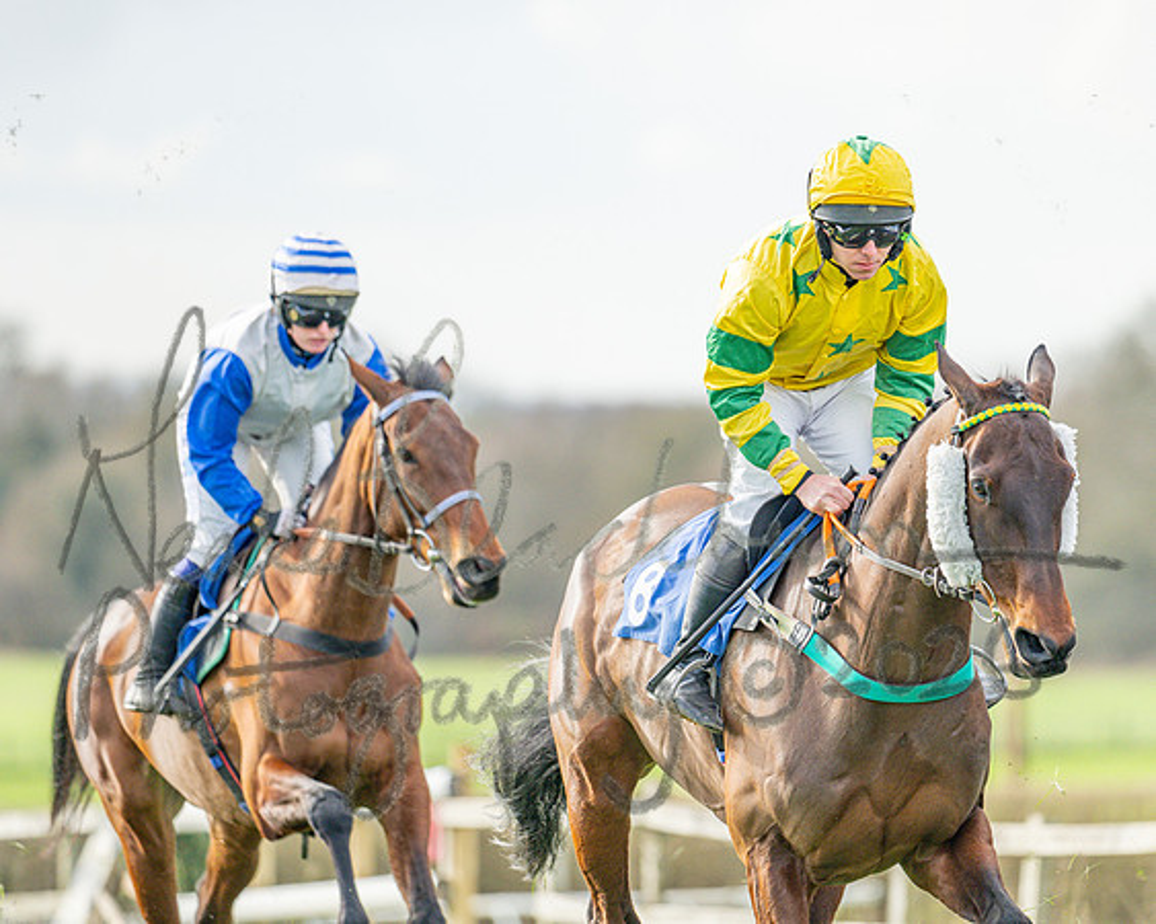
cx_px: 606
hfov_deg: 3.8
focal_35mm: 516
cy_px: 395
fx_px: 17649
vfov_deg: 3.0
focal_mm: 400
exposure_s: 1/1600
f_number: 4.5
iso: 500
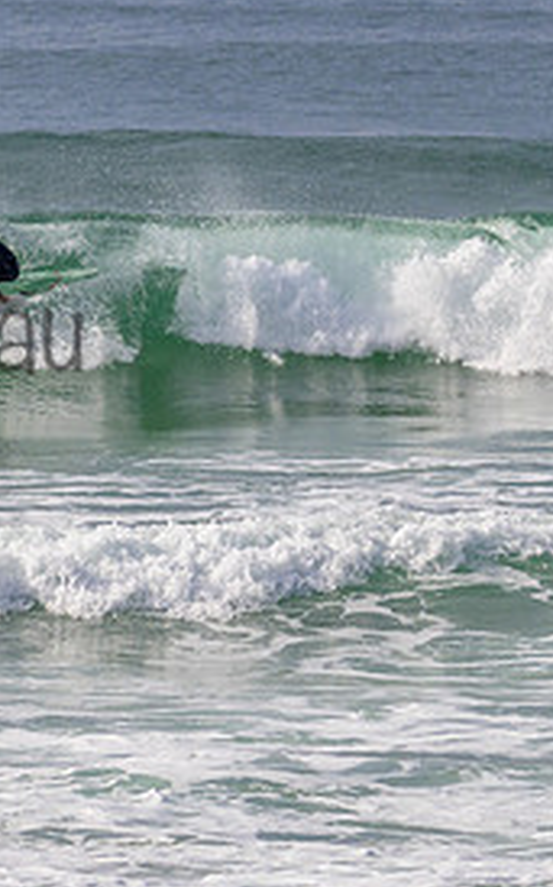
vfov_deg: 3.5
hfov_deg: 2.2
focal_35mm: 593
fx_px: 14314
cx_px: -64
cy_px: 317
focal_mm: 200
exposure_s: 1/2000
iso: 560
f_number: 9
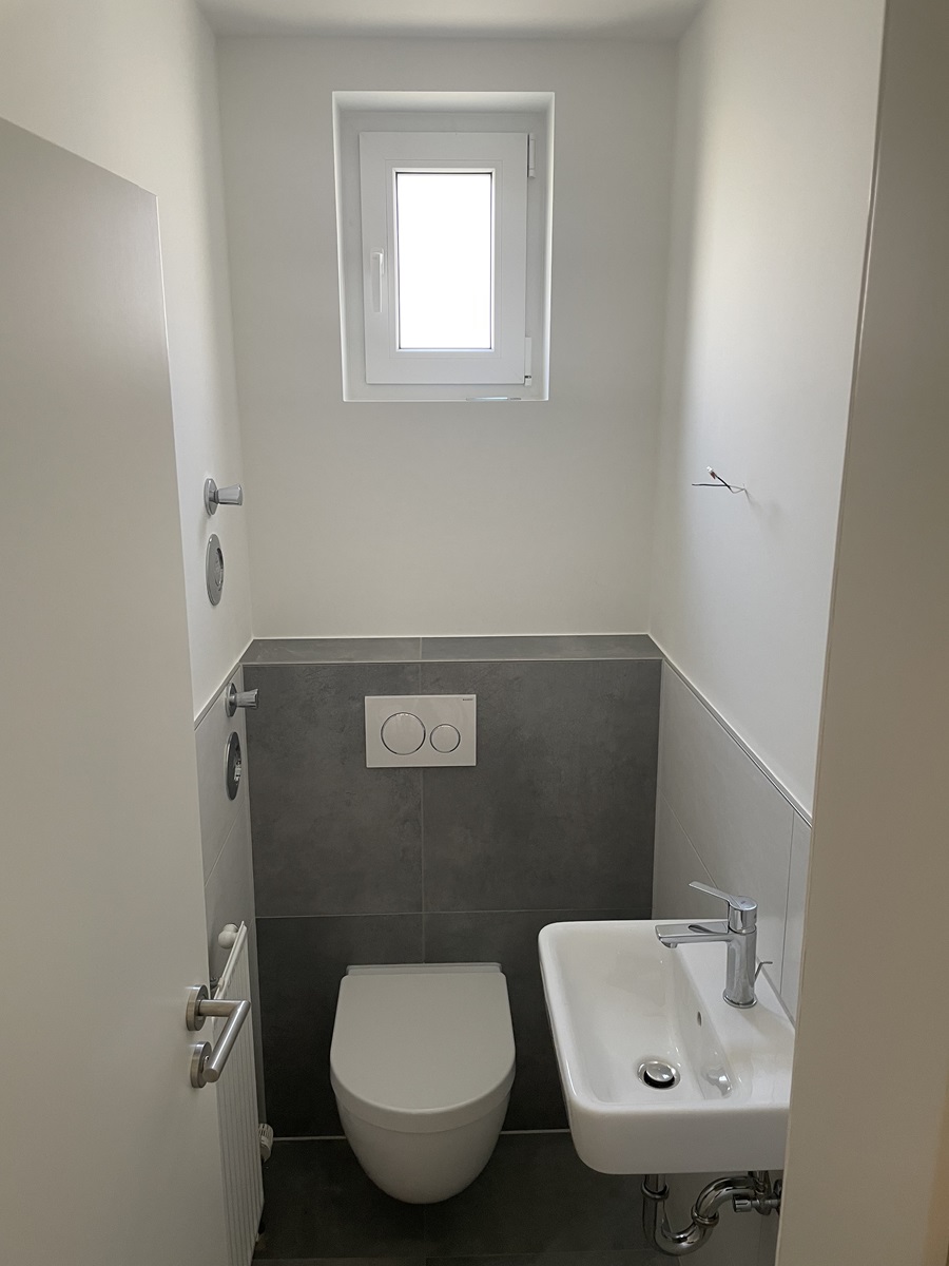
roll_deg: +0.1
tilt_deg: -13.0
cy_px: 633
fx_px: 950
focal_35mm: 26
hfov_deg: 53.1
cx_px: 474
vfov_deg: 67.3
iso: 125
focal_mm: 4.2
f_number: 1.6
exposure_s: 1/75
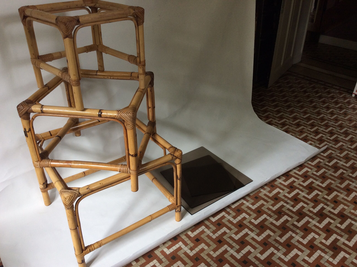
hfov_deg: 56.9
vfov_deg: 44.1
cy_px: 134
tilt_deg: -32.6
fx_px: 330
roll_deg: +2.1
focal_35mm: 32
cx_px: 178
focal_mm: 3.3
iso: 40
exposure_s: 1/25
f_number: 2.4
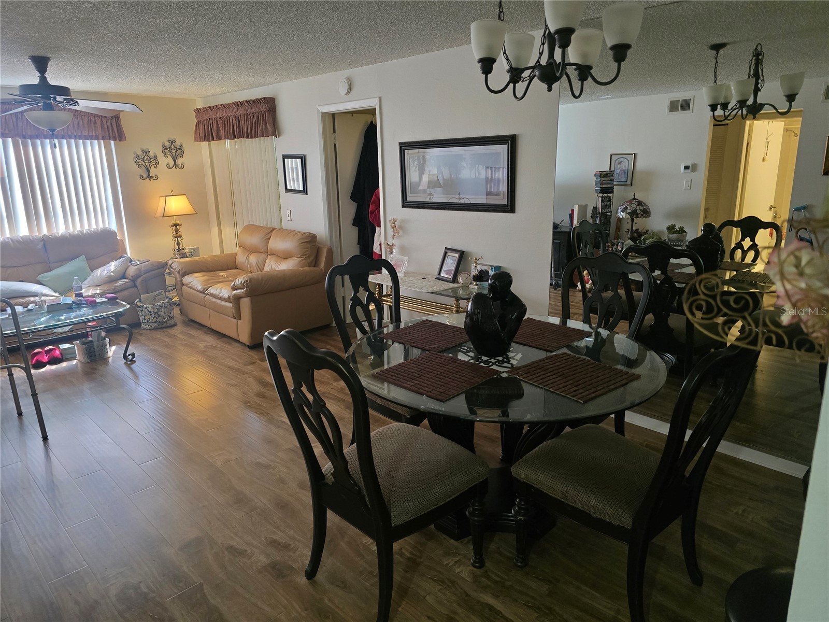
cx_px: 414
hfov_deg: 73.9
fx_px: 551
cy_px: 311
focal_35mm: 23
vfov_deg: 58.9
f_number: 1.7
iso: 1000
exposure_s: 1/120
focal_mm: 6.3
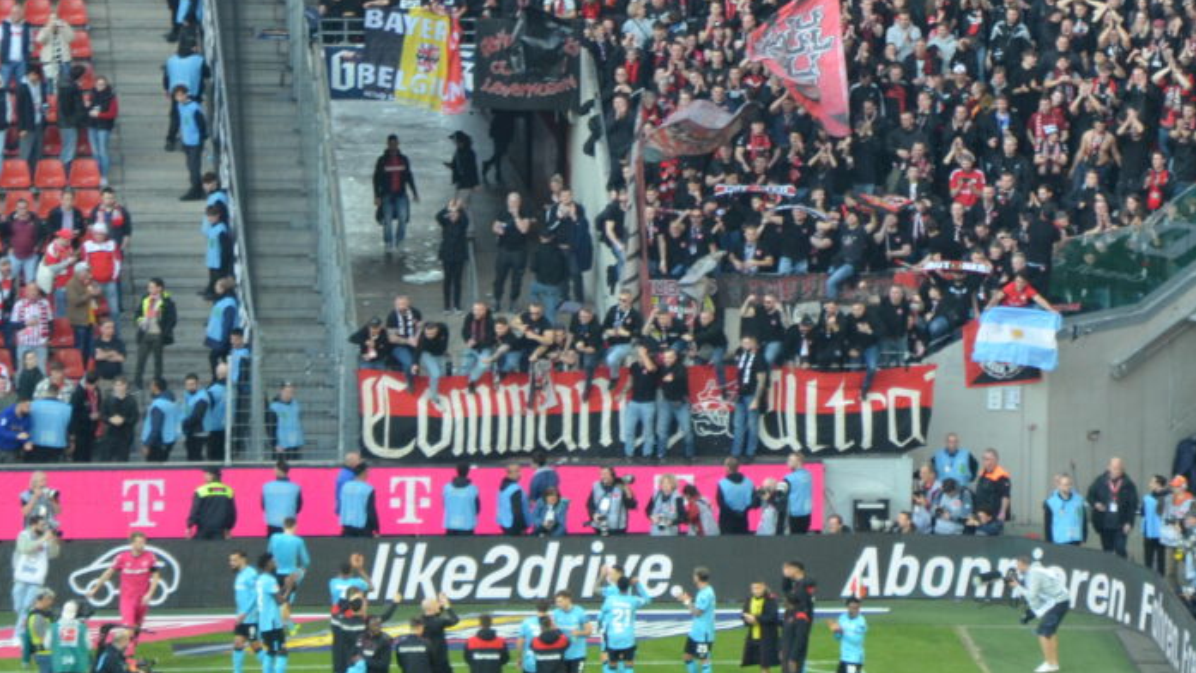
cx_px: 1059
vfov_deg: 3.2
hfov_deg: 5.7
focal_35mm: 378
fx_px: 11993
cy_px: -19
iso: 800
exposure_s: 1/160
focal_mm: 105
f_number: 5.6
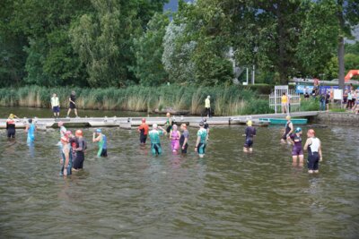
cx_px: 180
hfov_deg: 33.4
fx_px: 599
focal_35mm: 60
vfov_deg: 22.6
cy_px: 120
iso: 160
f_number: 4.5
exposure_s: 1/160
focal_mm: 40
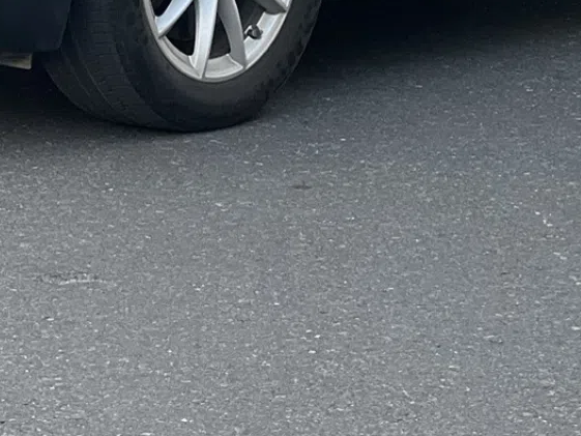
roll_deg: -0.3
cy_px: -325
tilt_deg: -4.4
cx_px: 203
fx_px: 4717
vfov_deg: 5.2
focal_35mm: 281
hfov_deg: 7.0
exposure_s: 1/121
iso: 32
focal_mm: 9
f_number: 2.8
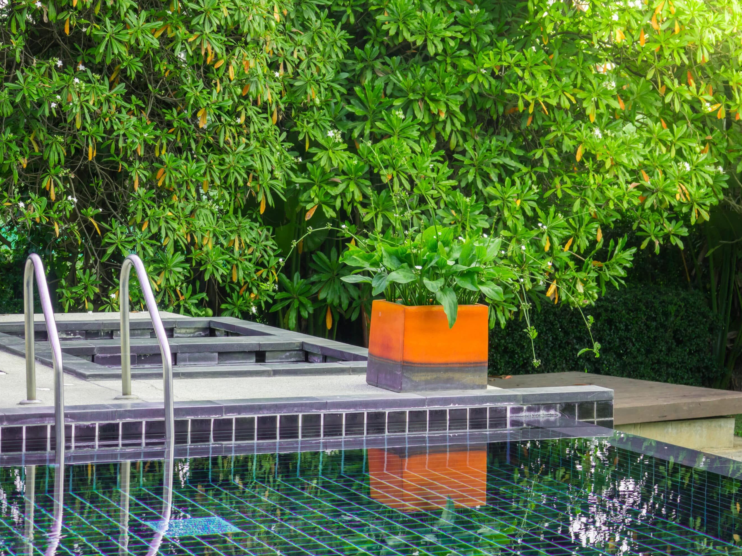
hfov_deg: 19.1
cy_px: 278
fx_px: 2208
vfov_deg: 14.4
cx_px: 371
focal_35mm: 103
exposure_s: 1/160
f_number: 3.5
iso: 200
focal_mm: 34.68
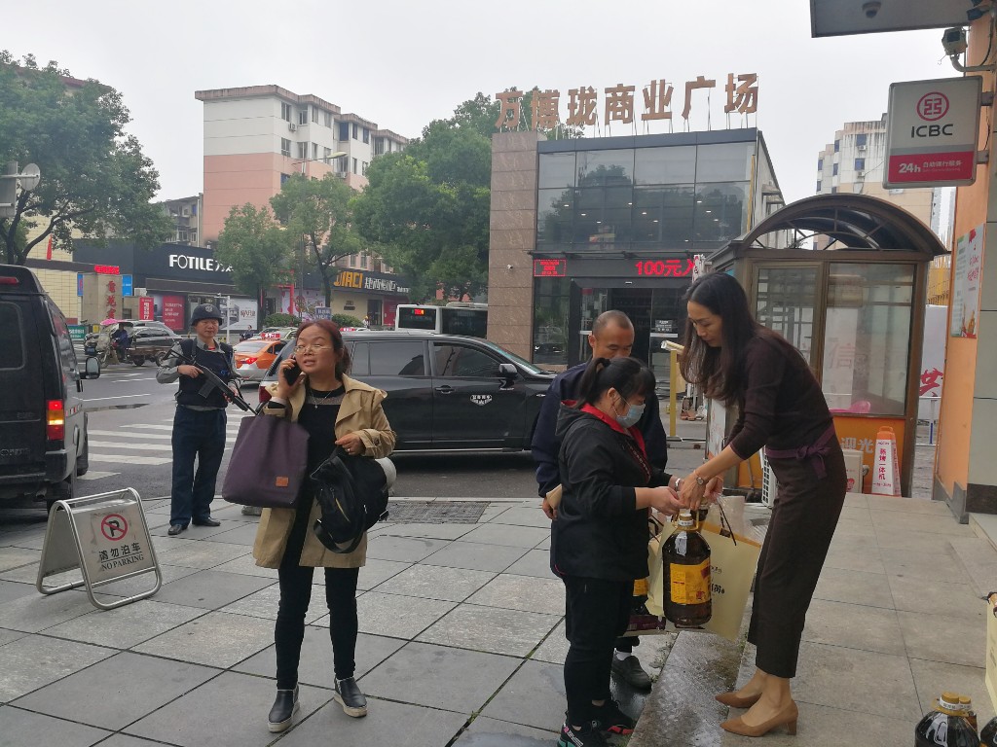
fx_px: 778
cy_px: 374
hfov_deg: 65.3
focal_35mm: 27
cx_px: 498
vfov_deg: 51.4
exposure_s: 1/455
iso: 50
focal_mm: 3.95
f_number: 2.2
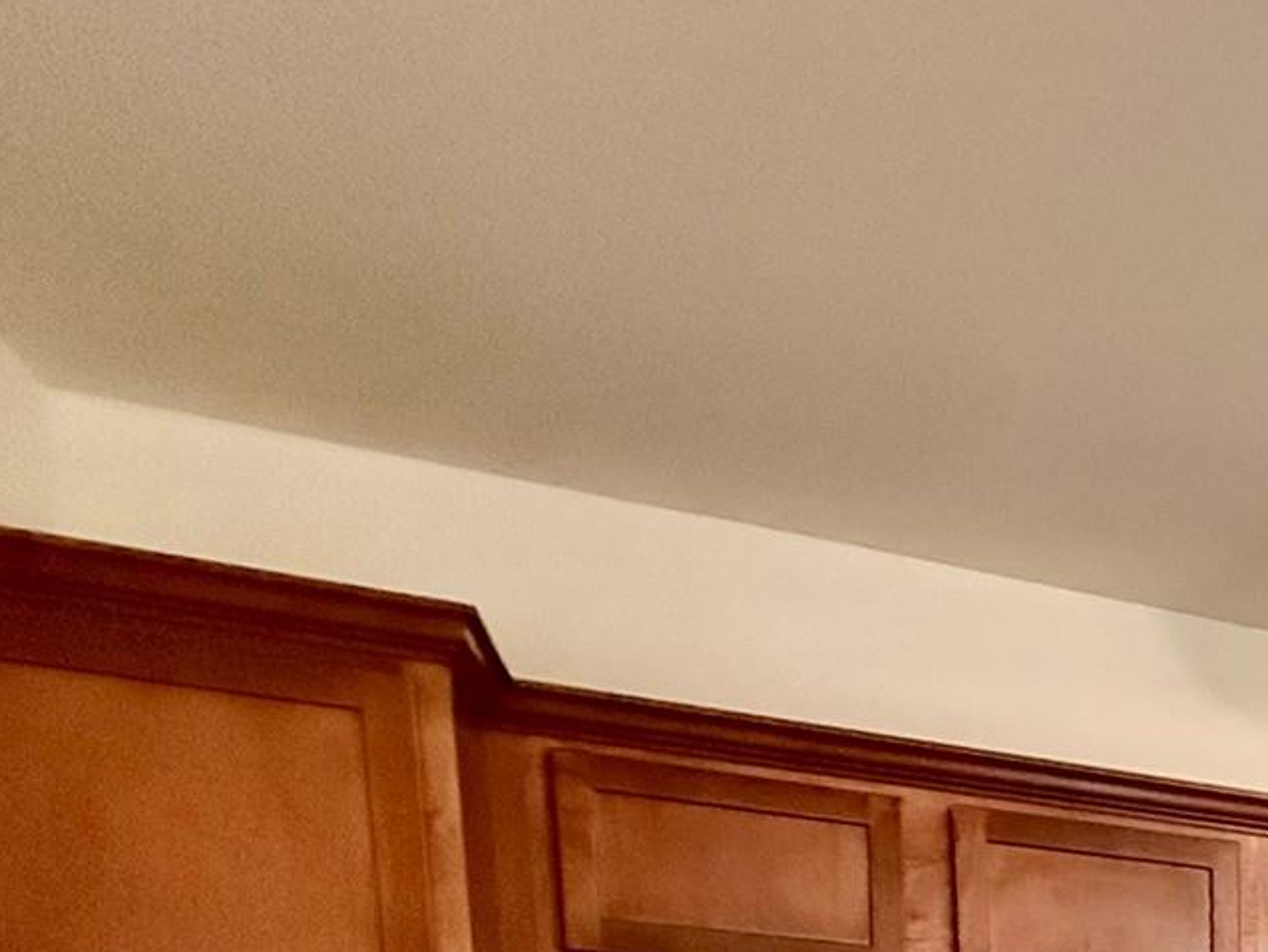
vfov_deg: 24.5
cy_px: 1448
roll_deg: -2.4
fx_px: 1649
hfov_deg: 31.3
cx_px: 1696
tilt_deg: -7.2
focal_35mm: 45
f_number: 2.2
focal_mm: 2.22
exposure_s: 1/60
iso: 1250
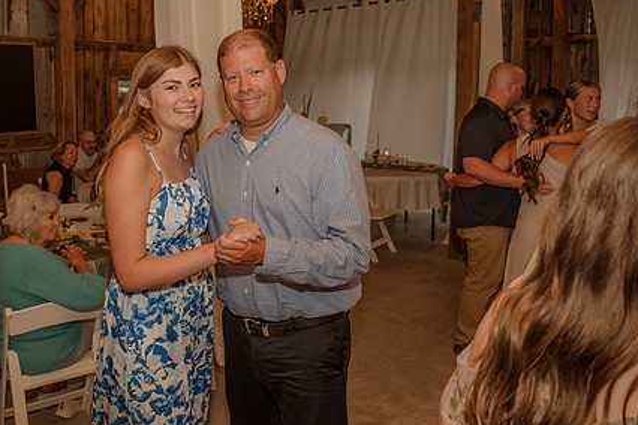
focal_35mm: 34
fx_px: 603
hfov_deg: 54.7
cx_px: 214
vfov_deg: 38.6
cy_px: 156
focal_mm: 25
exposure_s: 1/200
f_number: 4
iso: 320
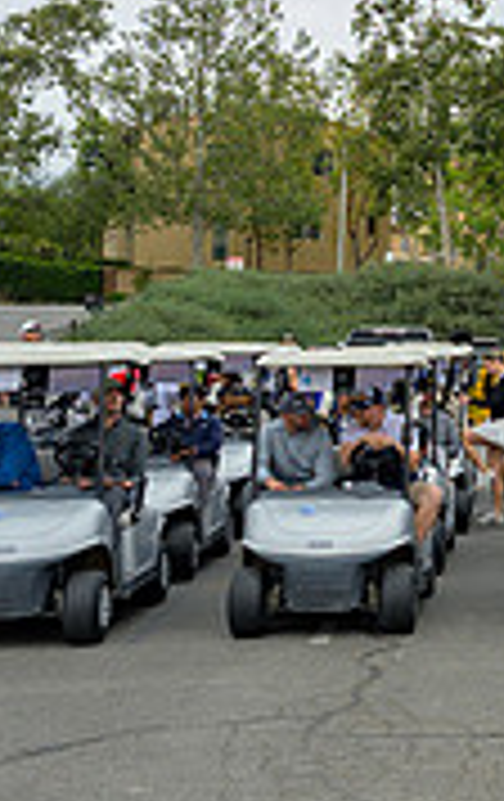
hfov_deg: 14.7
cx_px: 792
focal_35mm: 82
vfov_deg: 24.8
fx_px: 1793
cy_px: 173
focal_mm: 24
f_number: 4
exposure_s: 1/200
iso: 100
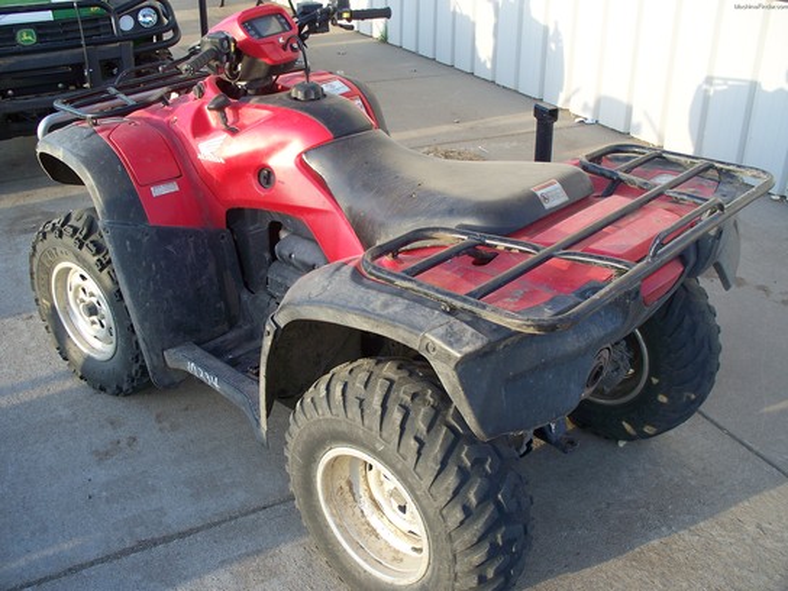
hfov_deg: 51.4
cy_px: 296
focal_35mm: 36
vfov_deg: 39.7
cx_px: 394
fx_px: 820
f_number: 2.8
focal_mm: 7.54
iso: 80
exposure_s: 1/125
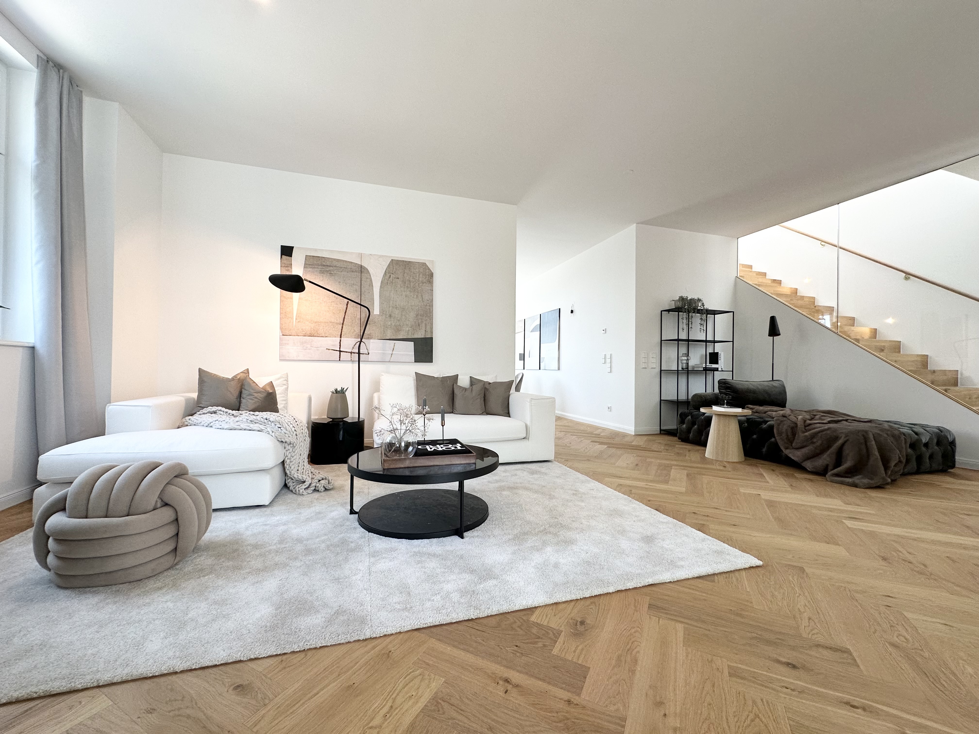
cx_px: 490
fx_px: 396
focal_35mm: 14
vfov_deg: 85.7
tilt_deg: +0.7
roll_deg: -0.4
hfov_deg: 102.1
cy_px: 367
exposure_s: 1/100
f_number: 2.2
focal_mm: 2.22
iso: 100
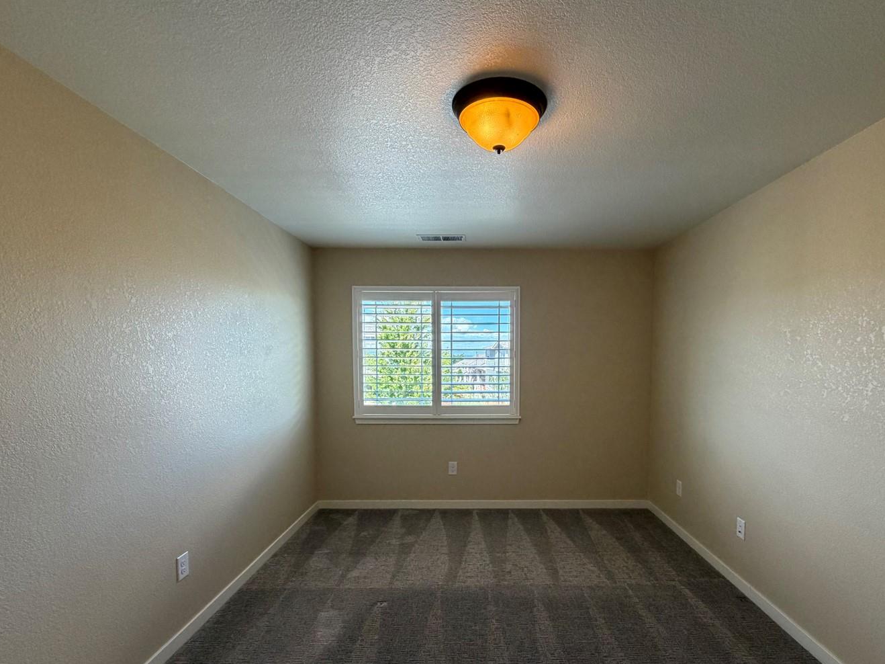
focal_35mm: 17
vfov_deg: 74.3
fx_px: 435
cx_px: 483
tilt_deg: -4.1
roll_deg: -0.5
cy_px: 381
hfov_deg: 90.8
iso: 250
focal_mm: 2.22
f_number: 2.2
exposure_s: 1/120
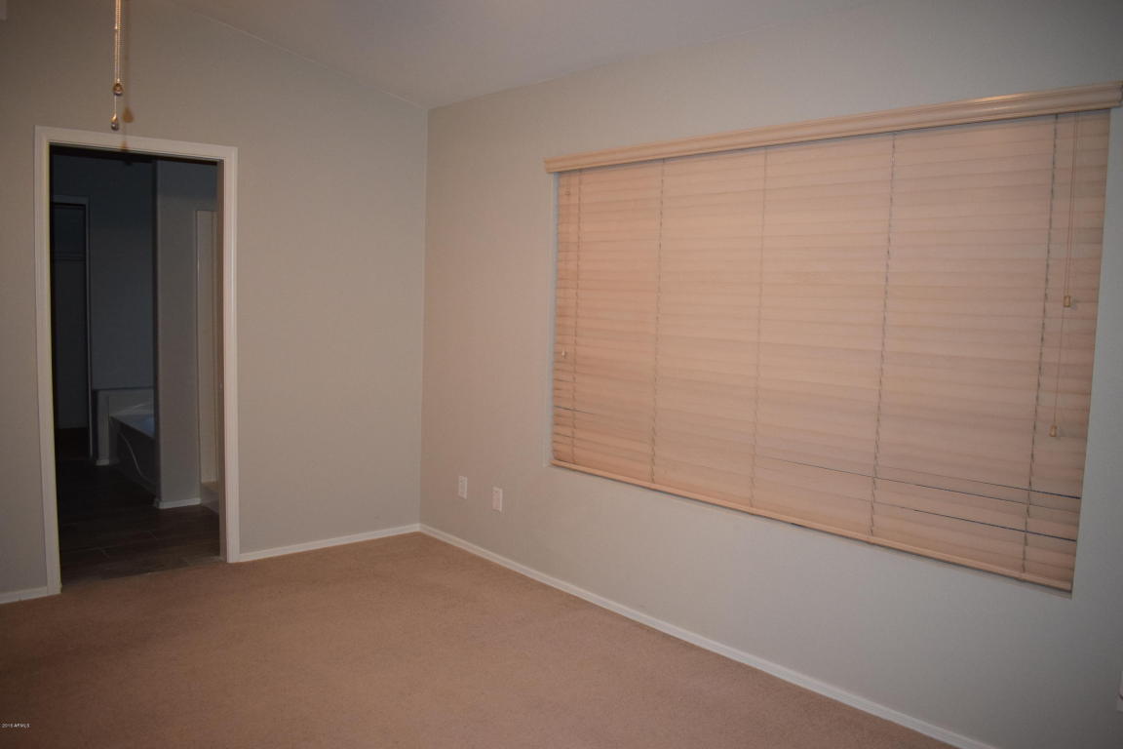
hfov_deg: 67.4
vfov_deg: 47.9
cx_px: 562
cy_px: 374
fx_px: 842
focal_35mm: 27
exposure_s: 1/60
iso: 1800
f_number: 3.5
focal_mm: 18
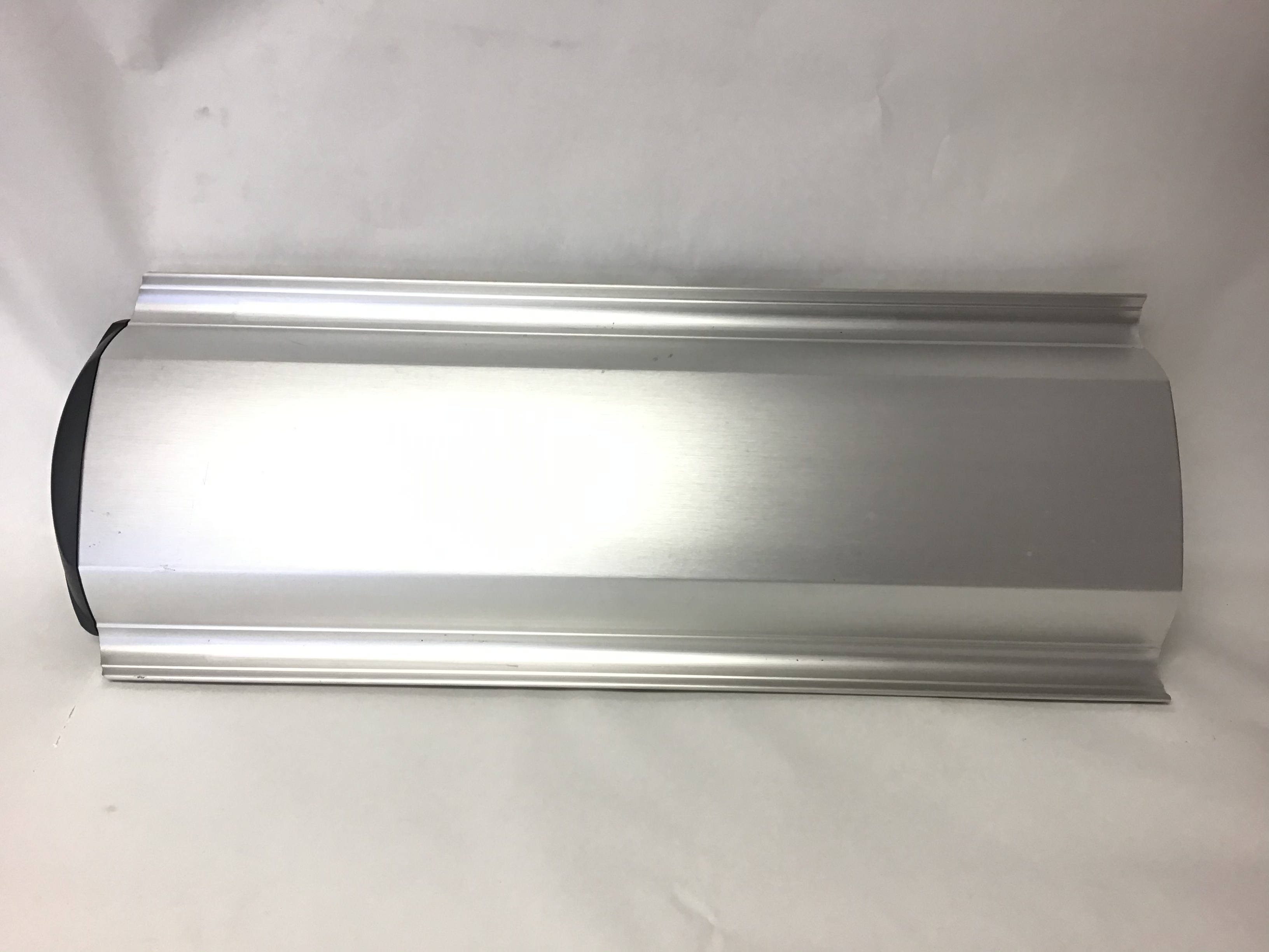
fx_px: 1136
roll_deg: -0.4
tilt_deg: -28.1
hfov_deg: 58.4
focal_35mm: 31
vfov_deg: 45.4
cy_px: 476
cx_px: 634
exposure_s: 1/30
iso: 25
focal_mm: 3.3
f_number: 2.4
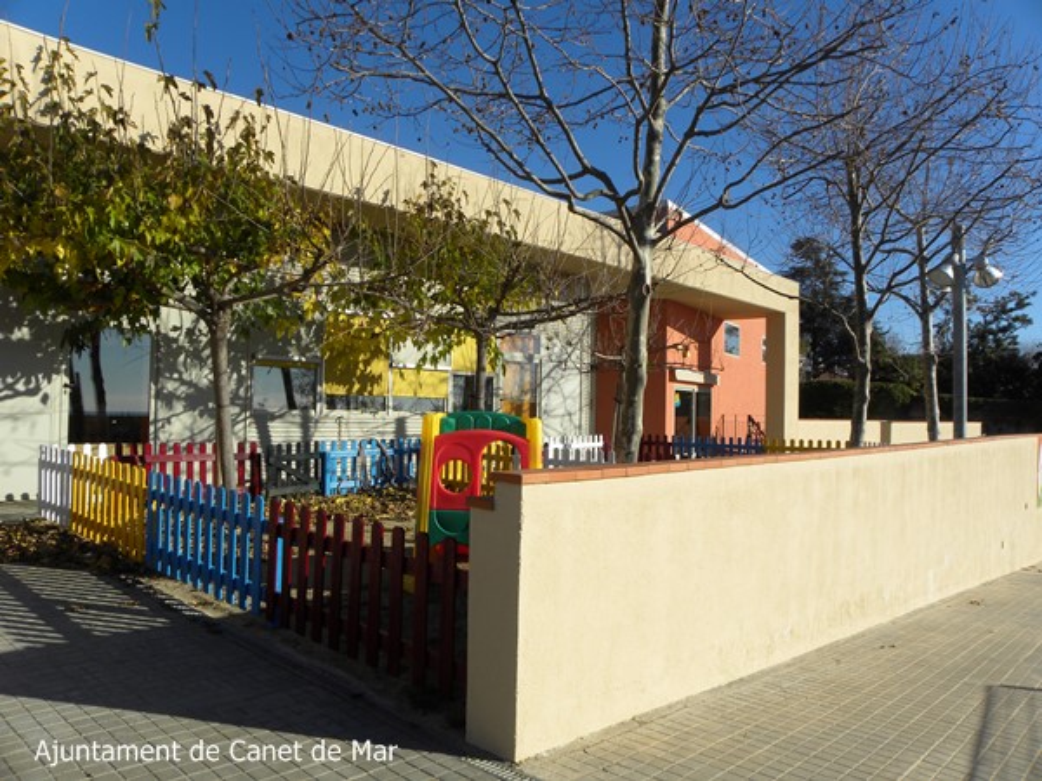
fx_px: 783
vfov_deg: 53.1
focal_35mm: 26
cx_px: 521
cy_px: 390
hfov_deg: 67.3
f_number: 6.3
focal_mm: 4.6
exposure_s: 1/315
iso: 64
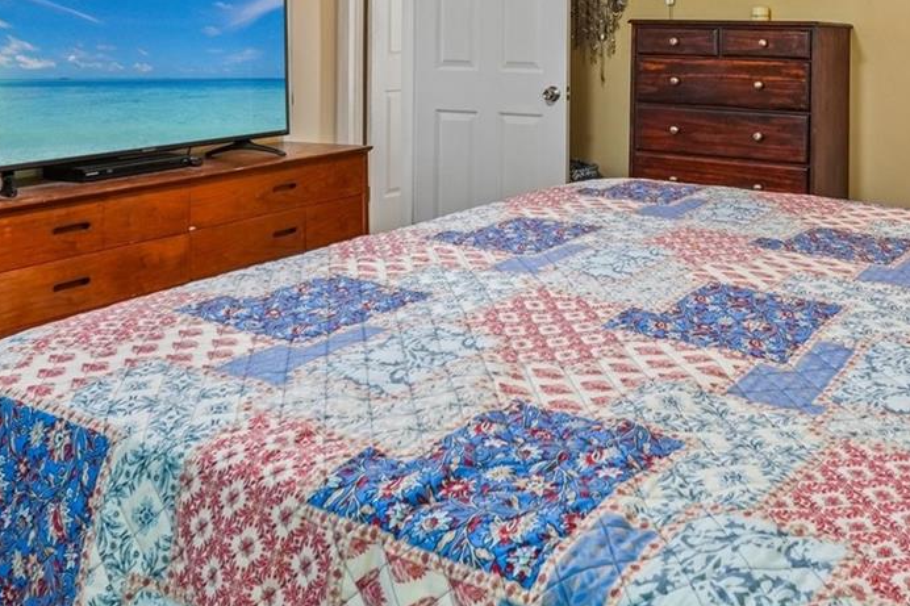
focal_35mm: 38
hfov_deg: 49.7
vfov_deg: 32.2
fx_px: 964
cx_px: 601
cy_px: 4
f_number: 8
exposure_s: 1/10
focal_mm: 11
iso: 500
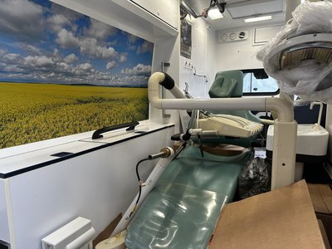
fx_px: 230
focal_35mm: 24
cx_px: 166
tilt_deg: -8.4
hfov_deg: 71.6
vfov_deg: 56.8
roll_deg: +1.0
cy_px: 124
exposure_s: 1/120
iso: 160
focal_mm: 6.86
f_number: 1.78
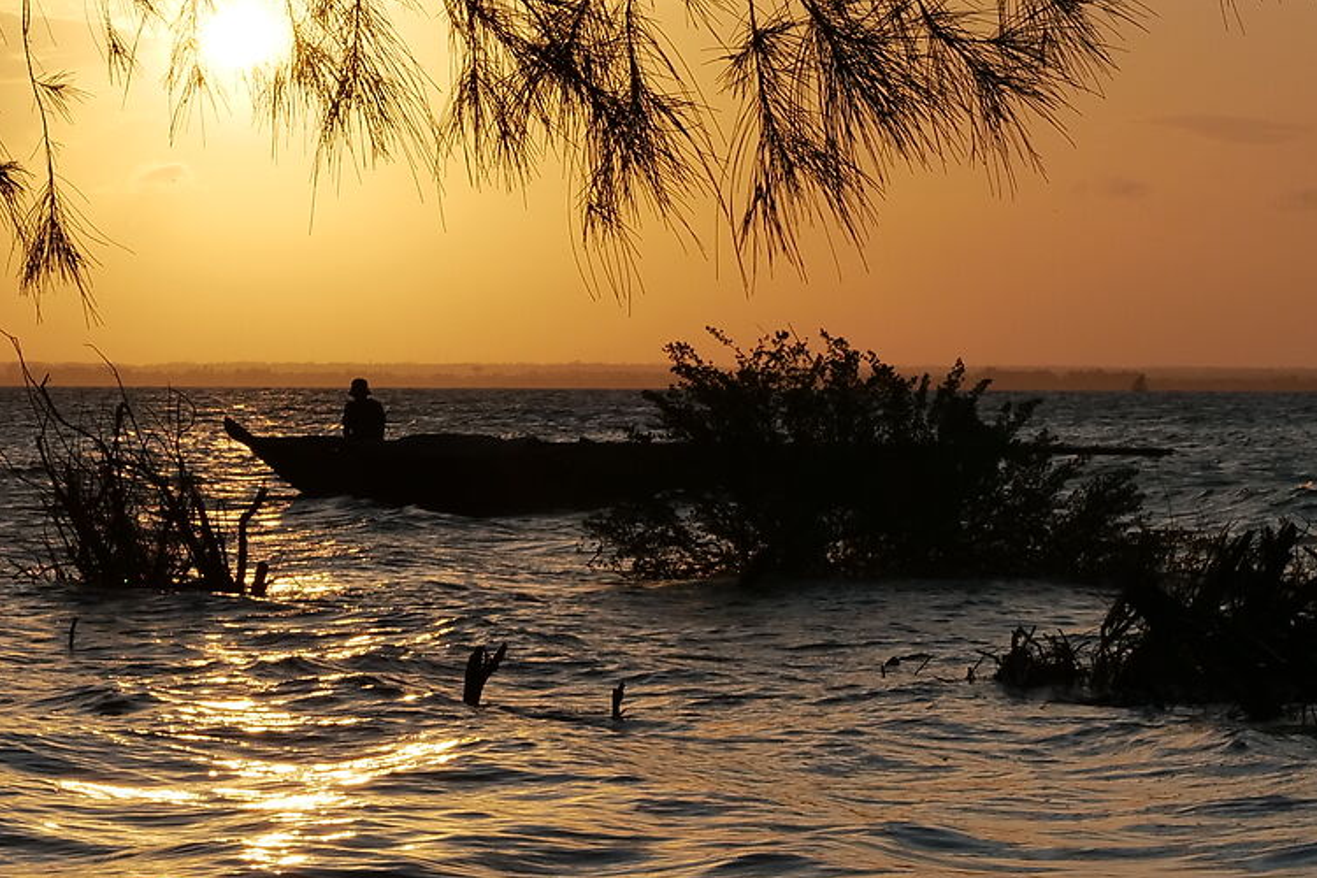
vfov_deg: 8.6
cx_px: 40
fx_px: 5853
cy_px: 418
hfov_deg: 12.7
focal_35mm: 160
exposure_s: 1/640
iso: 320
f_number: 14
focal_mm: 50
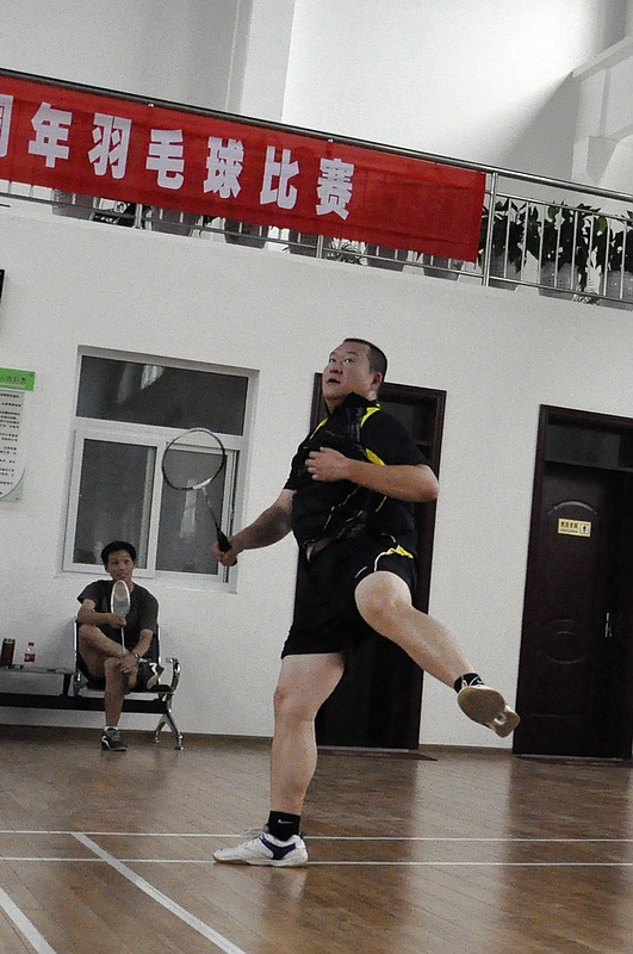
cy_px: 477
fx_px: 714
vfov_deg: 67.5
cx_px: 316
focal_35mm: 27
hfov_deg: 47.8
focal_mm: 18
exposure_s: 1/1600
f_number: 4
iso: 3200
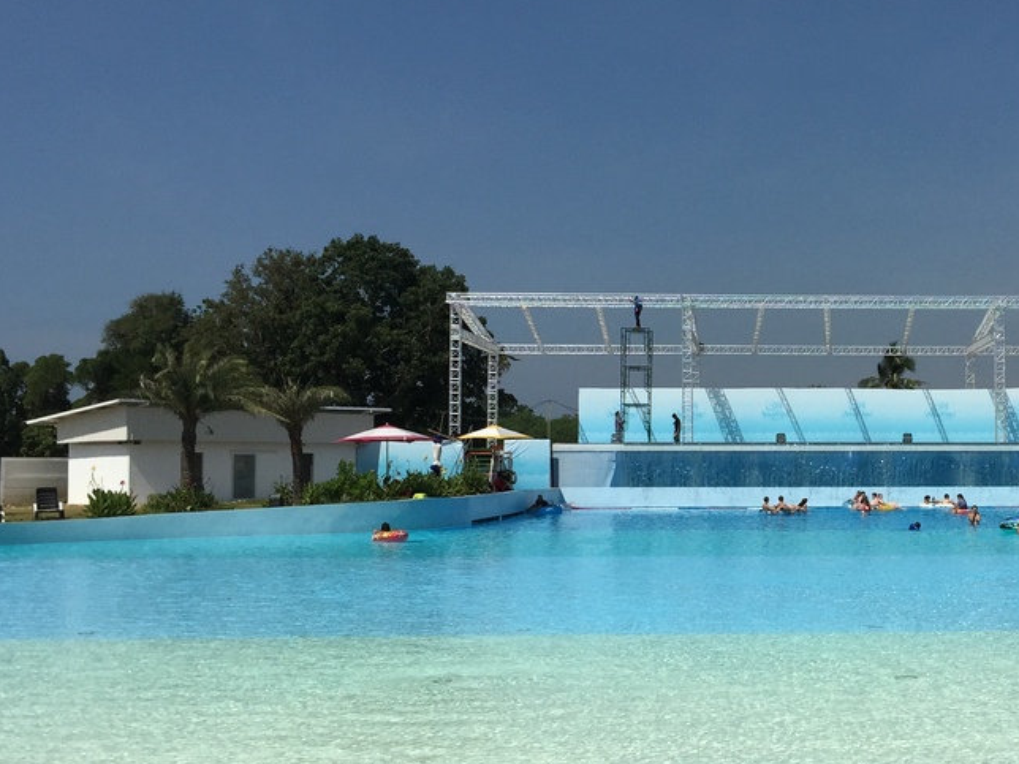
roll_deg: -0.8
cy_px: 422
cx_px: 858
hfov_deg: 34.1
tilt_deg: +1.5
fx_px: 1590
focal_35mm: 54
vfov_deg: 27.0
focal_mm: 4.15
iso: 32
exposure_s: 1/5650
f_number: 2.2
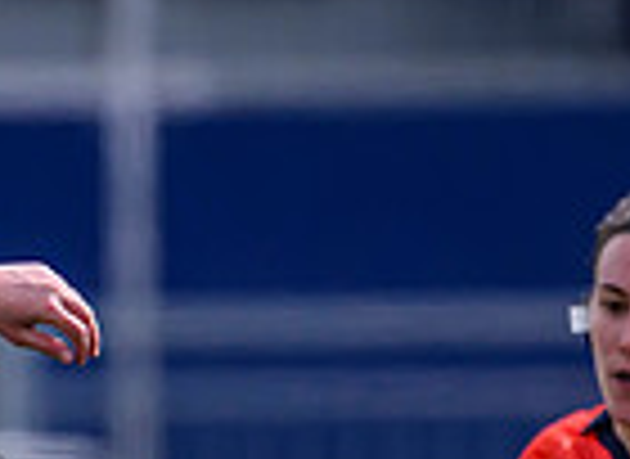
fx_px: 71841
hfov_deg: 0.5
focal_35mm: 3988
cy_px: 683
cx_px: -532
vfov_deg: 0.4
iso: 500
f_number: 4
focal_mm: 560
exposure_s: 1/3200
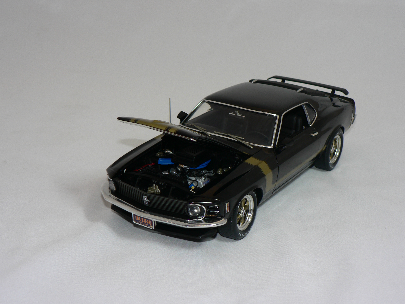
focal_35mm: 57
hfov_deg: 33.8
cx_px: 202
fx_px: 667
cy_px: 152
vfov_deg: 25.7
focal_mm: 9.5
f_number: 3.2
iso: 80
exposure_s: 1/60
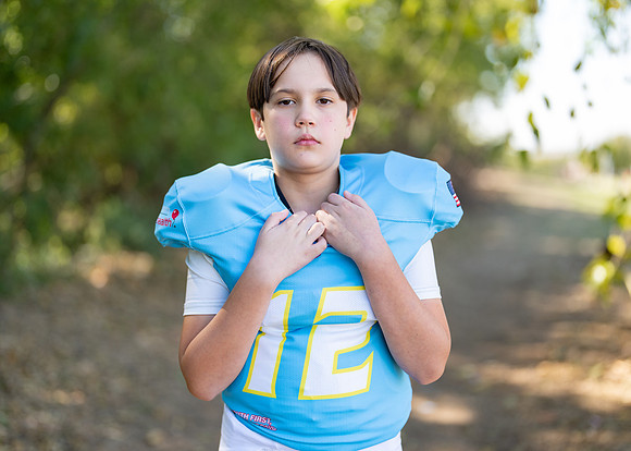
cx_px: 327
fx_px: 991
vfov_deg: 25.6
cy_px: 225
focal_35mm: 55
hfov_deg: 35.3
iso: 100
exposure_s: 1/1250
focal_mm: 50
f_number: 1.2
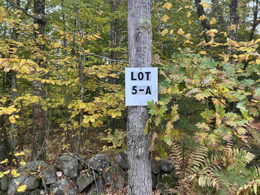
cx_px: 130
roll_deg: -0.3
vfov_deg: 53.1
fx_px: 195
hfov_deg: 67.3
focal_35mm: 26
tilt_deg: +1.1
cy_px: 98
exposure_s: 1/220
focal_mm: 5.7
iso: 40
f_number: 1.5
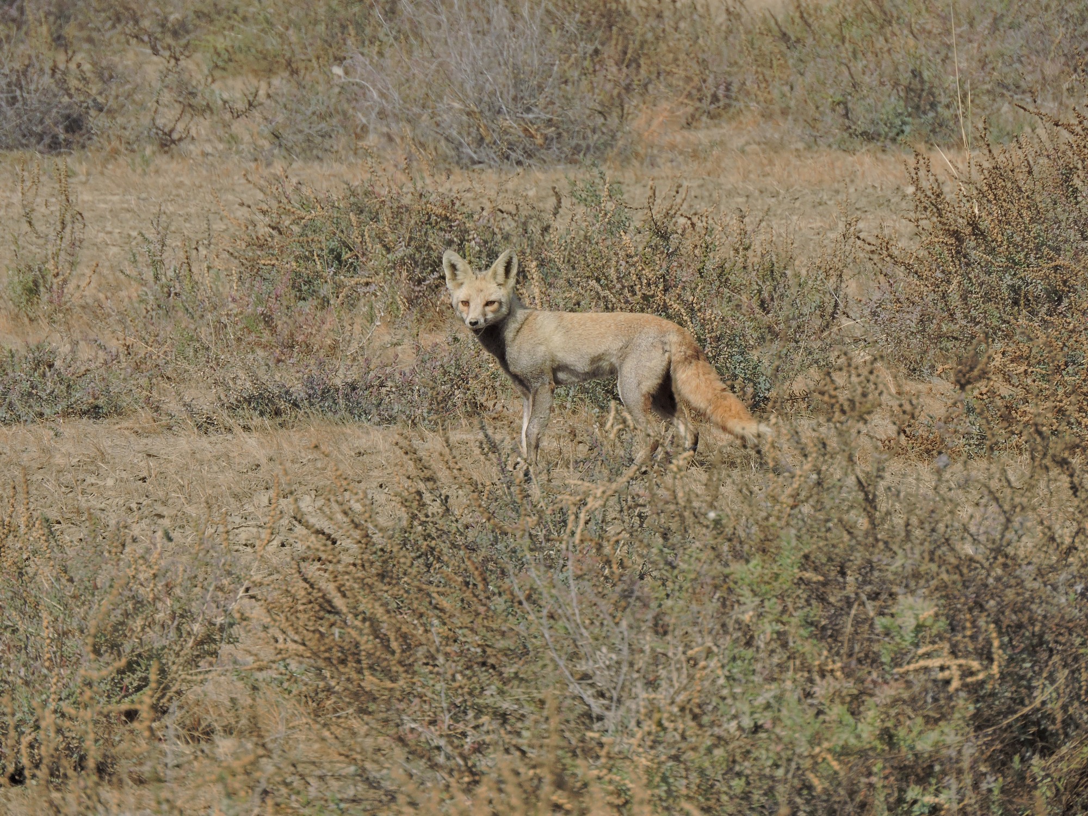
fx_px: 17287
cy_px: 408
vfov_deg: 2.7
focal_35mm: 550
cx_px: 544
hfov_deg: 3.6
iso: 100
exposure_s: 1/800
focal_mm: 98.5
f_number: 5.6
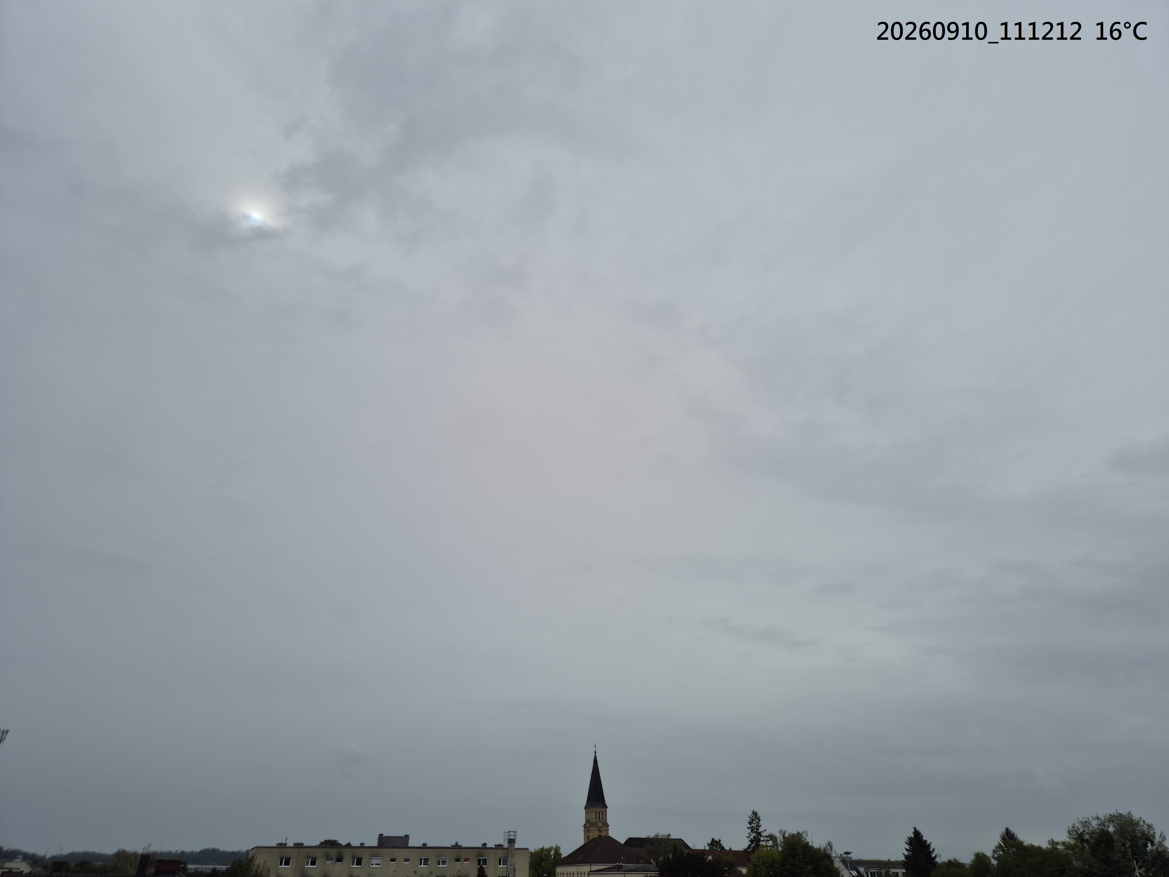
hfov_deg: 73.9
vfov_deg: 58.9
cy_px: 438
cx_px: 584
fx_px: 777
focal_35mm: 23
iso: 25
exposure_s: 1/3400
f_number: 1.8
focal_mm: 5.4
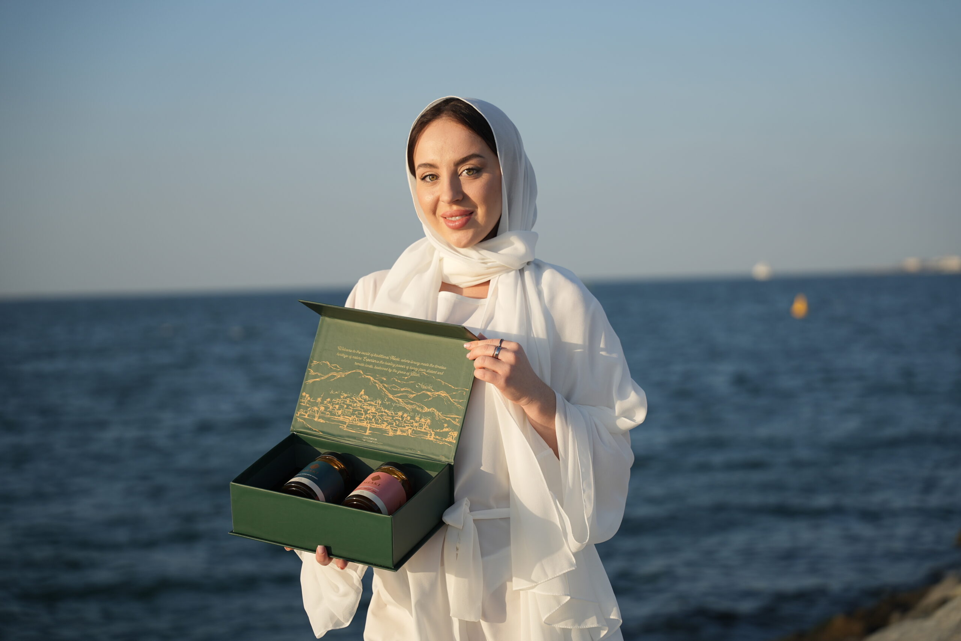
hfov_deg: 28.8
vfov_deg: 19.5
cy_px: 320
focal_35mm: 70
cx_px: 480
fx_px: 1869
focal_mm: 70
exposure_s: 1/3200
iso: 160
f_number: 2.8
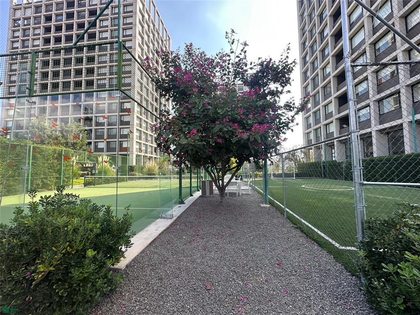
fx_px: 170
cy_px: 158
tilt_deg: +3.3
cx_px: 210
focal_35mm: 14
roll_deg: +0.5
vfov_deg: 85.7
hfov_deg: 102.1
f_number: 2.2
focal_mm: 2.22
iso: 40
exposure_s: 1/385
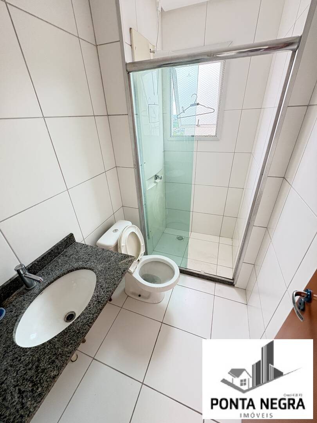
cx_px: 158
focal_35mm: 14
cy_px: 212
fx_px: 171
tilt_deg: -31.0
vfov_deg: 102.1
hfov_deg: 85.7
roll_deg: +4.8
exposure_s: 1/60
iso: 320
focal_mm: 2.22
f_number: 2.2
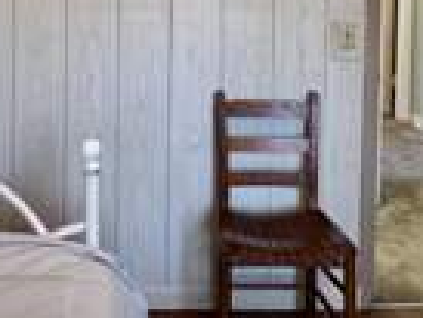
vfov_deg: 27.1
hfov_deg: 38.5
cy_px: -39
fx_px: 599
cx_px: 148
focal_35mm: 49
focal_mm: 2.22
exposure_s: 1/60
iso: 250
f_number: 2.2
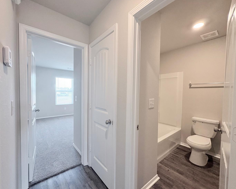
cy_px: 96
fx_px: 105
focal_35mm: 15
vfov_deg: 84.0
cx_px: 113
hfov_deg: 96.8
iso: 320
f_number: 2.2
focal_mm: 2.22
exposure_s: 1/120
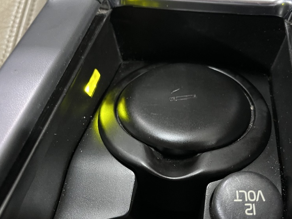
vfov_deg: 39.5
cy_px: 132
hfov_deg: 51.3
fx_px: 304
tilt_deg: -66.0
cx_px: 161
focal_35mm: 36
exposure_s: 1/25
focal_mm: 5.1
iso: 500
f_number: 1.6
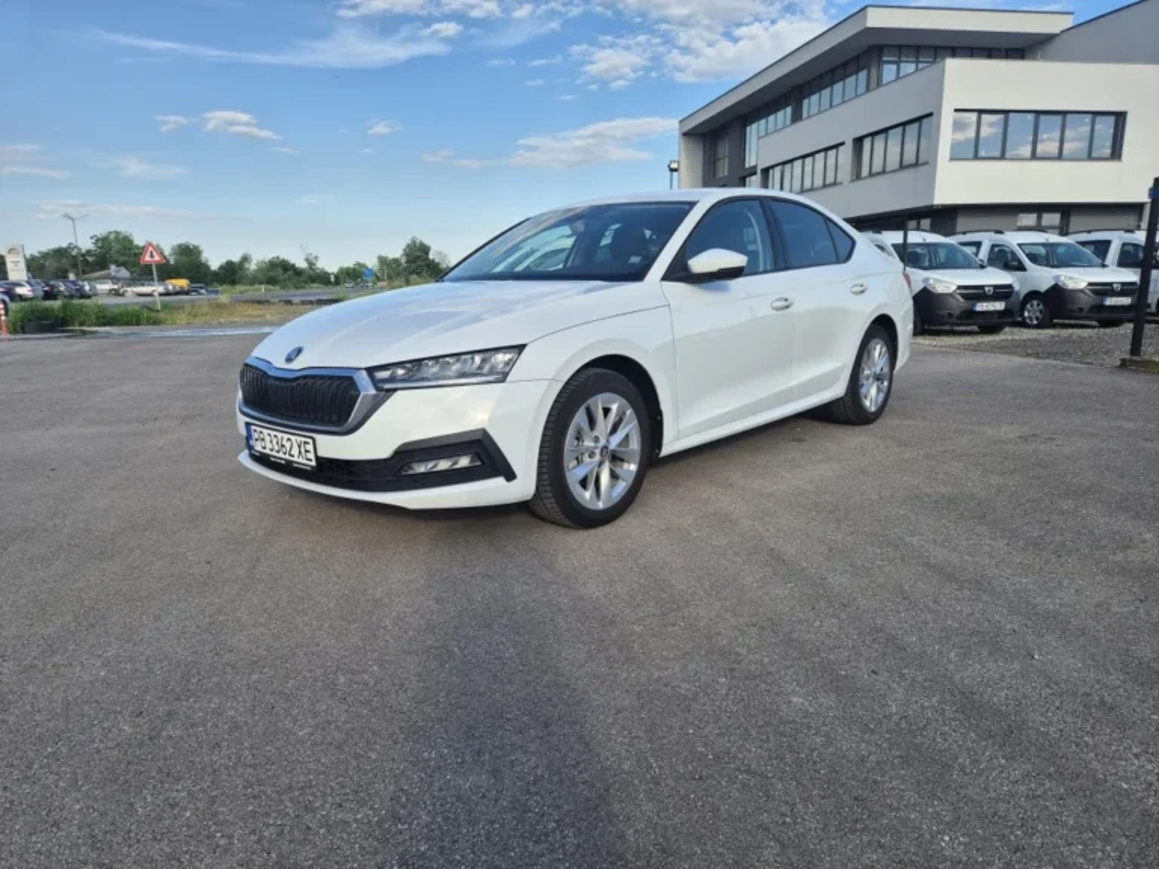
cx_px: 580
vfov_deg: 58.9
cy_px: 434
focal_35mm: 23
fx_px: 770
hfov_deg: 73.9
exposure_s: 1/1188
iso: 25
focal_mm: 5.4
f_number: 1.8
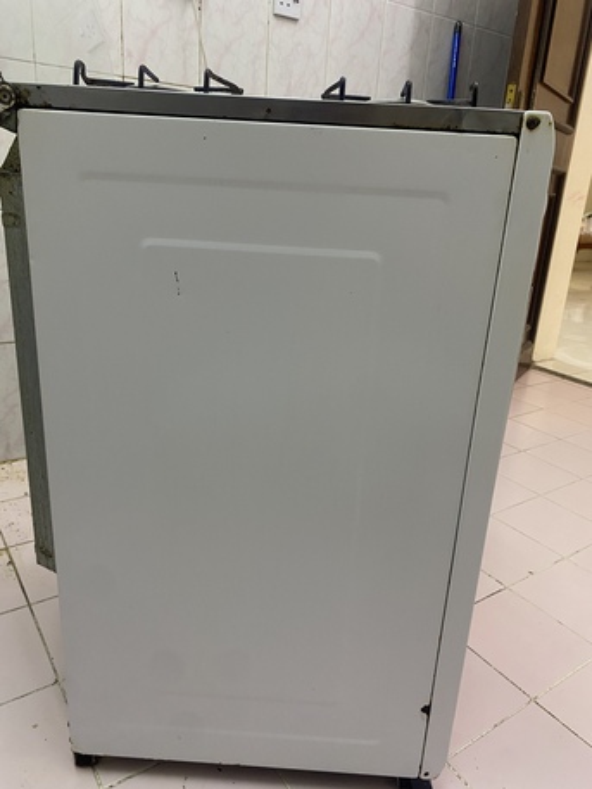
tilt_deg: -17.8
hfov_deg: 53.1
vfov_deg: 67.3
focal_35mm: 26
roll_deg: -3.2
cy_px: 394
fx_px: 593
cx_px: 296
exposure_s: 1/50
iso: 125
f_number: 1.8
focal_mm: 4.25
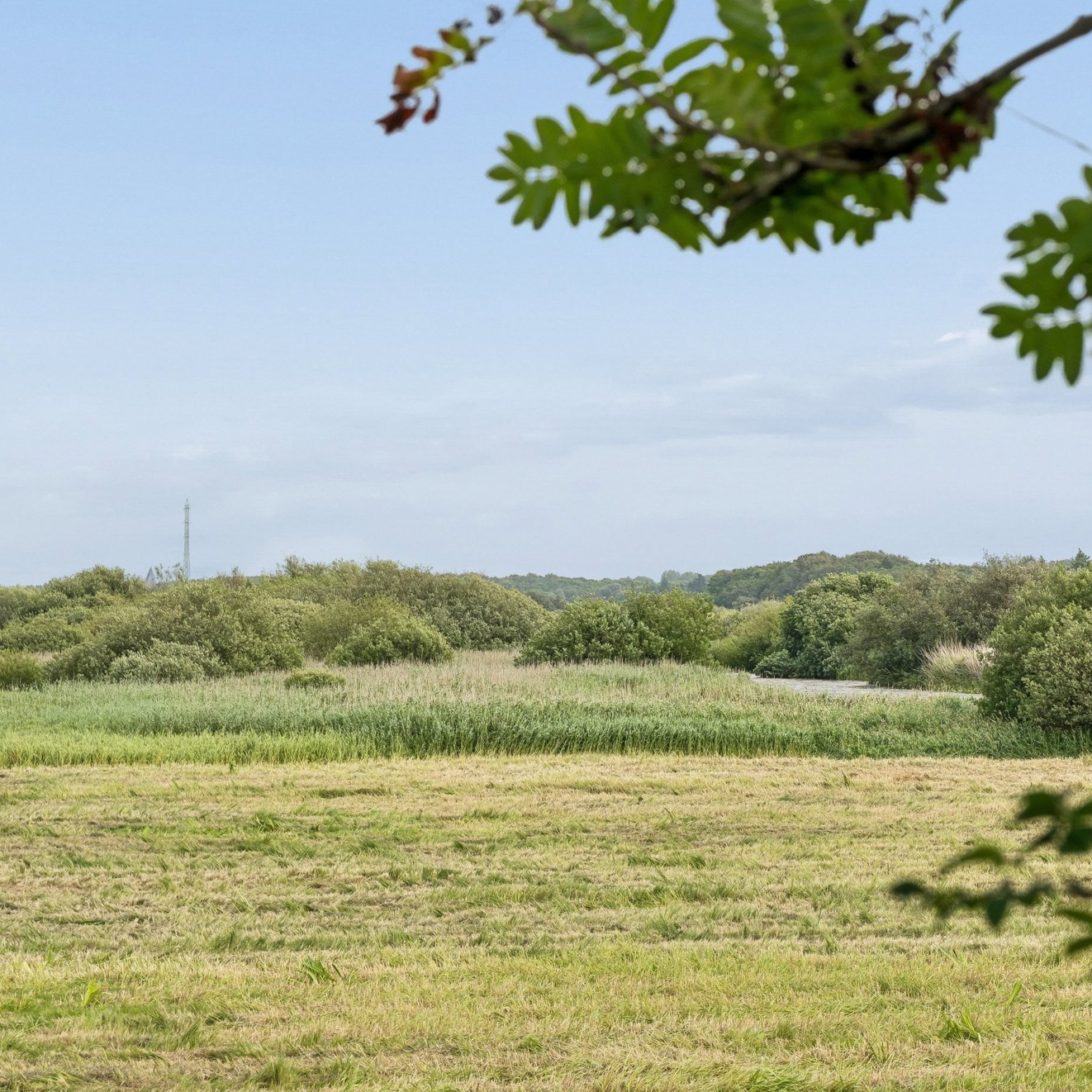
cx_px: 818
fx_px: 4818
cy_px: 548
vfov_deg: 12.9
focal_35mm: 135
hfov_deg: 12.9
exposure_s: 1/320
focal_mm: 70
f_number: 8
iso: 200
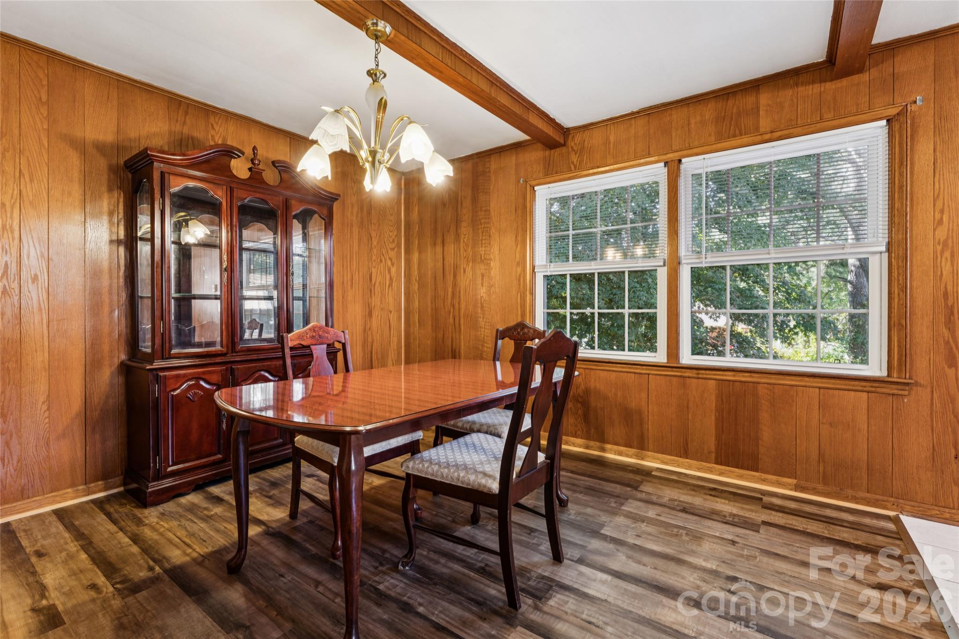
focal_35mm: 16
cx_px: 480
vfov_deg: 73.1
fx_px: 431
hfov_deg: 96.0
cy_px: 320
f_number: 13
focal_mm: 16.2
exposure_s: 1/1.67
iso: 200
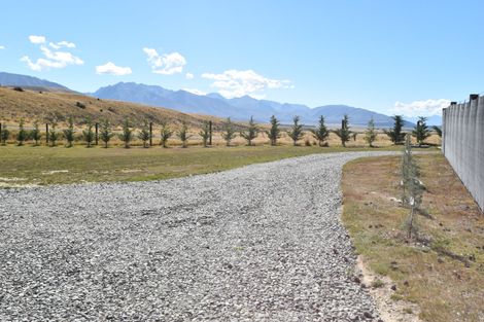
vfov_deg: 36.8
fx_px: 484
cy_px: 161
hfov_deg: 53.1
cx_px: 242
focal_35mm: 36
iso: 200
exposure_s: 1/400
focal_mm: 24
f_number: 10
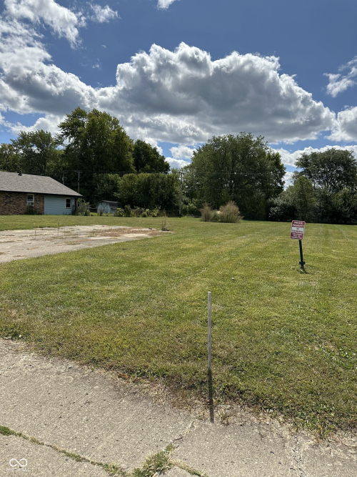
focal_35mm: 24
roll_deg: -3.0
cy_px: 238
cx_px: 178
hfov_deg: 56.8
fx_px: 330
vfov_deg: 71.6
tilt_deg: -3.7
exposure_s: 1/7042
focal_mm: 6.86
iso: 80
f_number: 1.78
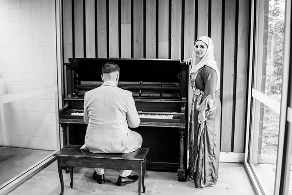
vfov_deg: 37.9
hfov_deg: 54.4
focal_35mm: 35
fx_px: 284
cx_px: 146
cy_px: 98
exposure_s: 1/125
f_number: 1.2
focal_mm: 35
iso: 200
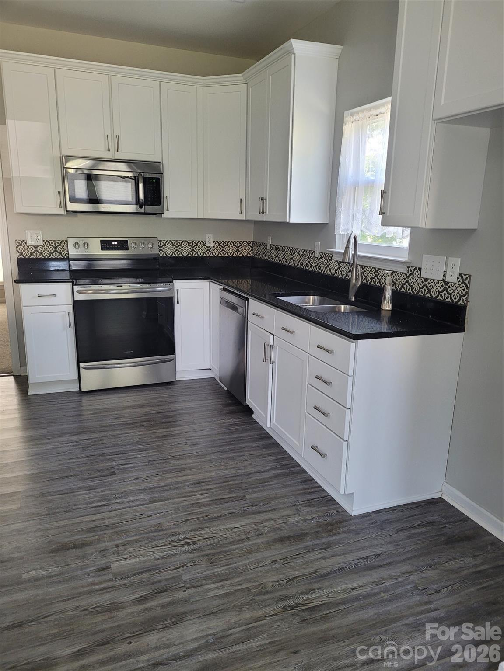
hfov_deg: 53.1
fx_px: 505
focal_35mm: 26
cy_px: 336
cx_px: 252
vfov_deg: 67.3
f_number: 1.8
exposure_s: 1/40
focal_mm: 5.4
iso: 160
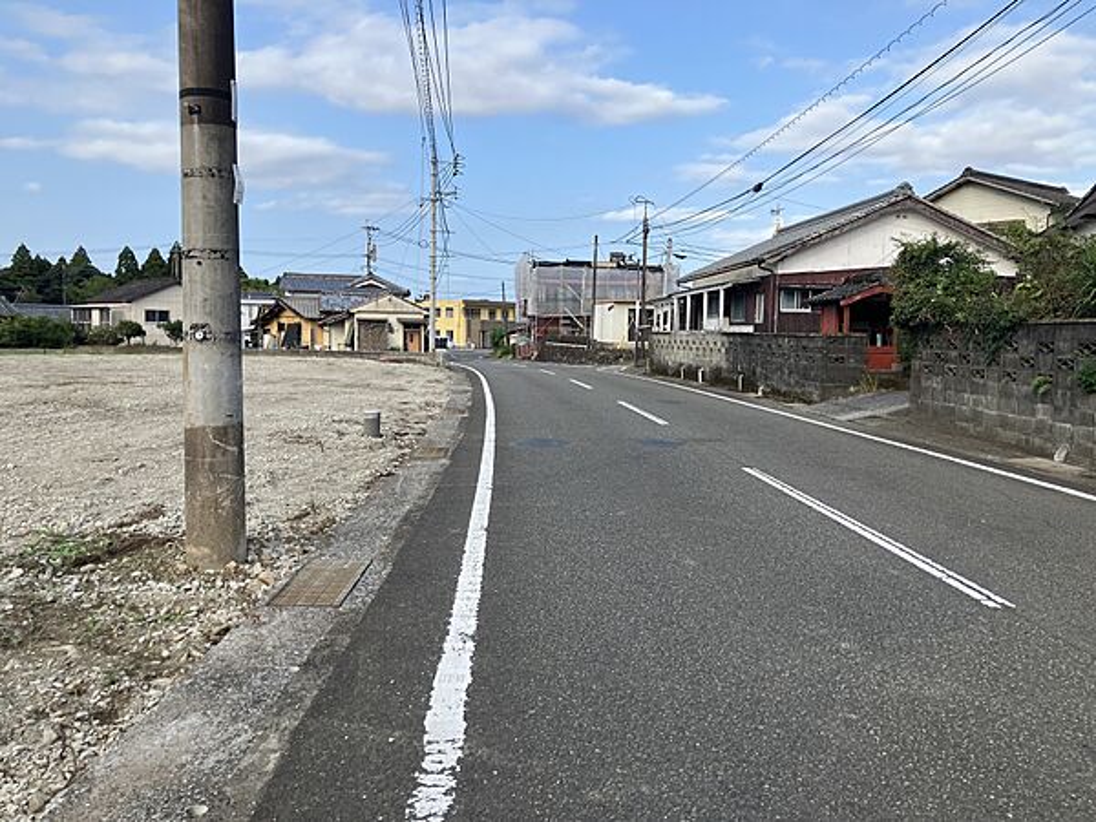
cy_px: 411
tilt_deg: -2.9
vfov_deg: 49.7
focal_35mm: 28
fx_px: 887
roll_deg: -0.7
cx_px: 548
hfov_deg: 63.4
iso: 32
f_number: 1.8
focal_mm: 3.99
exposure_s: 1/1185
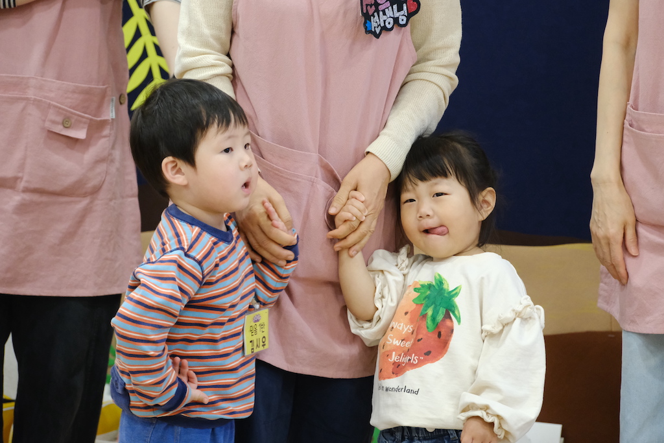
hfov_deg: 13.0
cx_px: 332
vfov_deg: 8.7
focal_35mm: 158
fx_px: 2914
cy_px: 222
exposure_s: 1/125
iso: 5000
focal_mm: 105.5
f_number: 4.5
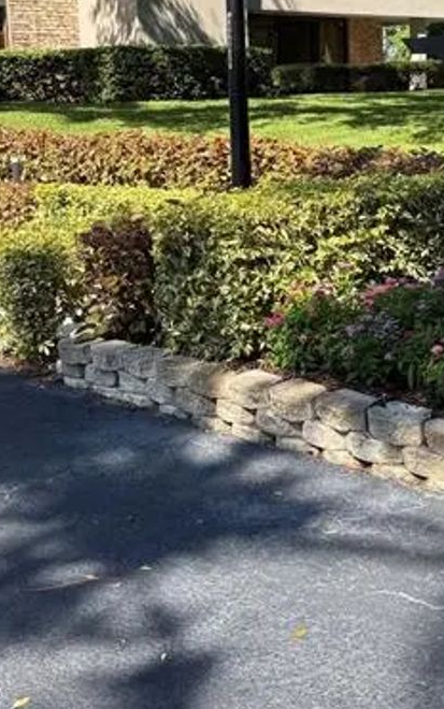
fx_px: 1103
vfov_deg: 35.5
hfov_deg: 22.6
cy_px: 267
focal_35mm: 57
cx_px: 312
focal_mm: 5.96
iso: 50
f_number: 1.6
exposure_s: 1/961
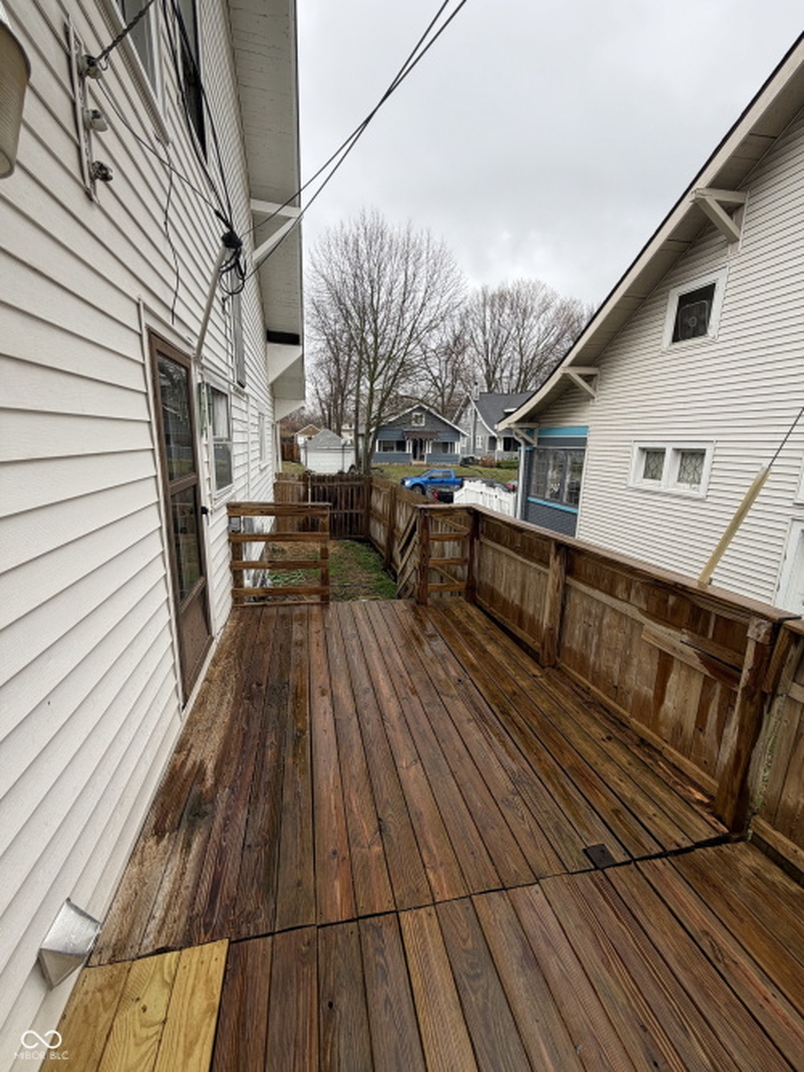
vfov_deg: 102.1
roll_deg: -0.3
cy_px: 536
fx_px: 434
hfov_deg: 85.7
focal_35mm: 14
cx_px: 402
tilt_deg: -11.2
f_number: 2.2
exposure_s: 1/220
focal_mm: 2.22
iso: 40
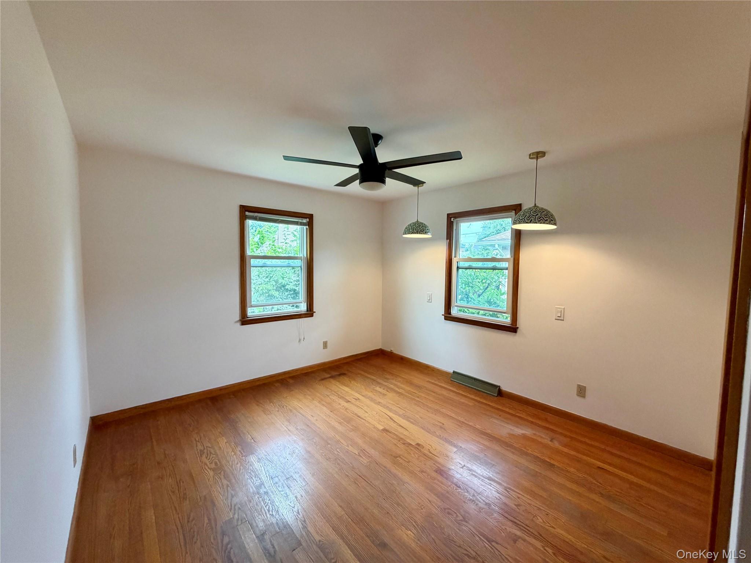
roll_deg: +0.4
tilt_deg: -4.0
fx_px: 304
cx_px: 376
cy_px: 282
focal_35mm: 14
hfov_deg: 102.1
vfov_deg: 85.7
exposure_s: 1/120
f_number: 2.2
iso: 200
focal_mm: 2.22
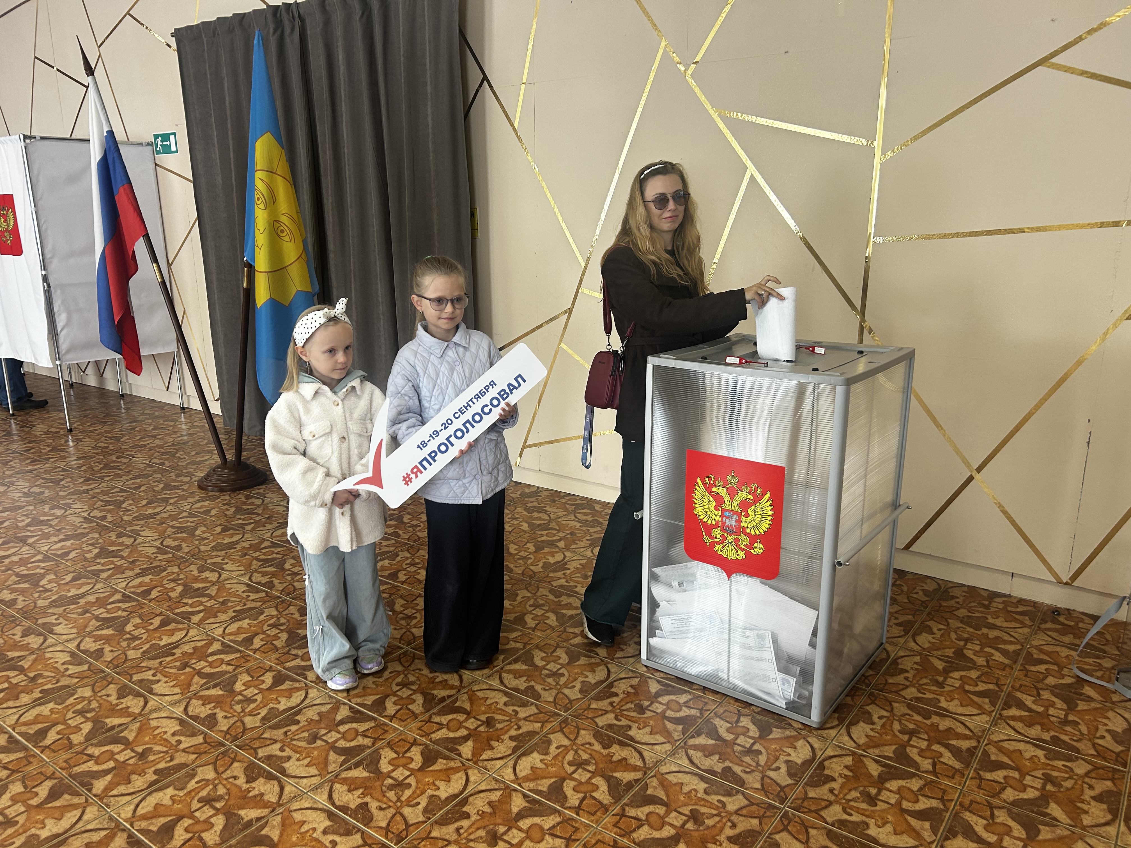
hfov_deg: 67.3
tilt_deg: -15.3
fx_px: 849
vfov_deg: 53.1
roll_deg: +1.6
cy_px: 424
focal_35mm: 26
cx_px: 566
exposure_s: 1/121
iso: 100
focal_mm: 5.7
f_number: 1.5
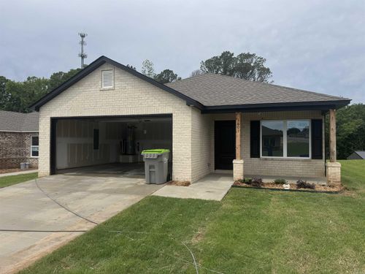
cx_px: 182
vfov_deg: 56.8
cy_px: 137
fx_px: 253
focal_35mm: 24
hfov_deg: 71.6
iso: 80
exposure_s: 1/6410
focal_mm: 6.76
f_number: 1.78
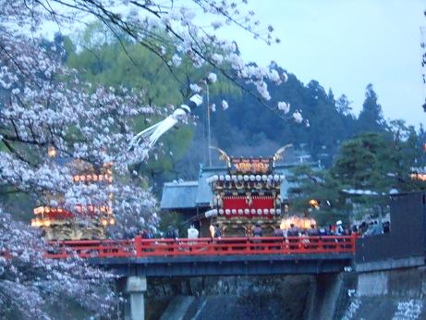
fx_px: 1920
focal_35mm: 156
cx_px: 213
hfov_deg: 12.7
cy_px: 160
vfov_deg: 9.5
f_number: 6.5
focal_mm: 27.6
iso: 1600
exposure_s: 1/10
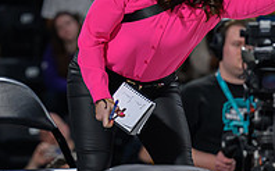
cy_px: 92
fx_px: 3487
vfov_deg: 2.8
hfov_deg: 4.5
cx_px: 89
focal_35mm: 466
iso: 2800
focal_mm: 135
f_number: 2.8
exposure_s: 1/800
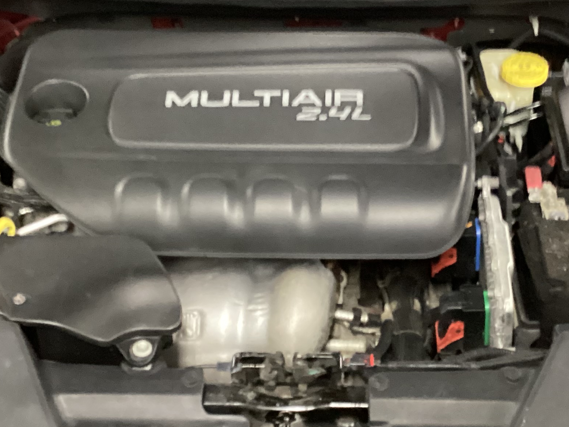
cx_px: 319
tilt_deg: -39.9
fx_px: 1069
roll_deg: -0.3
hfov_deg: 29.8
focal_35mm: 65
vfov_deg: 22.6
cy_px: 183
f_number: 2.4
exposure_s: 1/20
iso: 640
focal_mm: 3.3
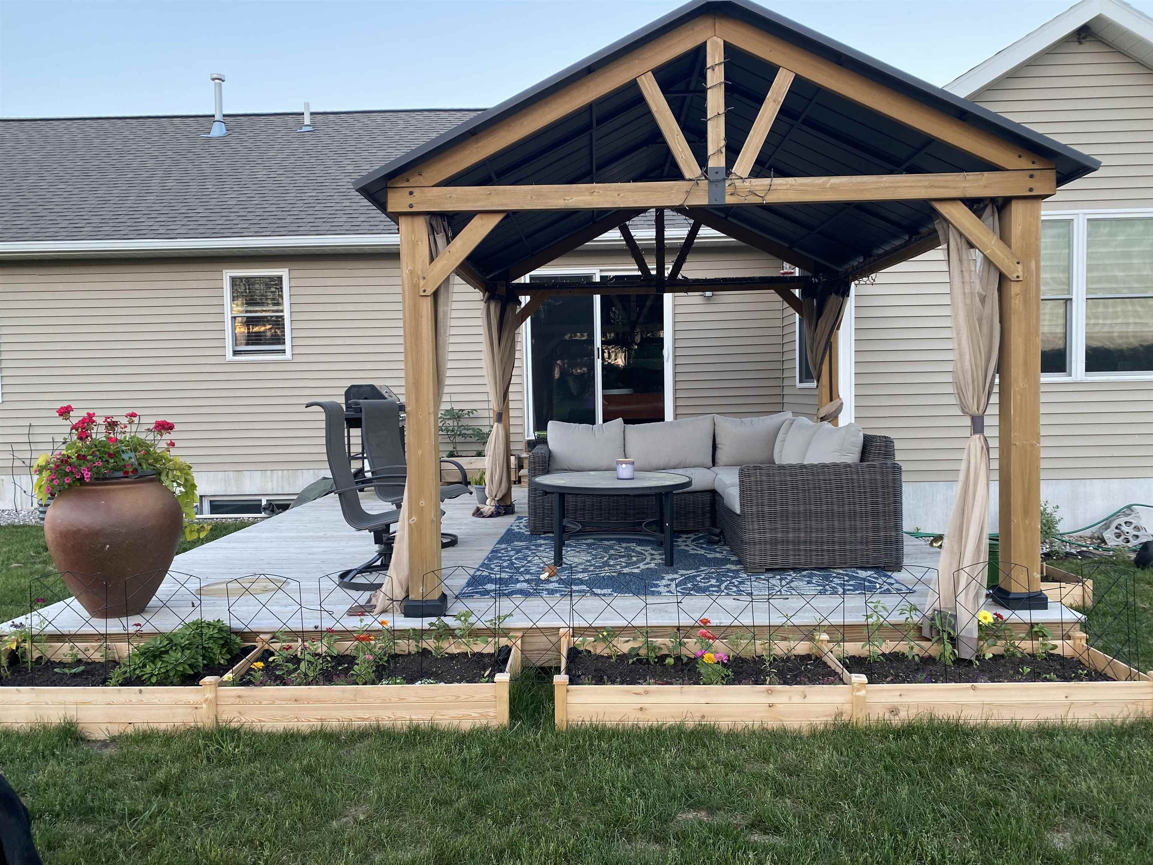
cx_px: 576
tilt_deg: -3.4
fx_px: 866
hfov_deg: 67.3
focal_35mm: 26
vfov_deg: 53.1
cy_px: 432
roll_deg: +0.9
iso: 80
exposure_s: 1/121
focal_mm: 4.25
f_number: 1.8
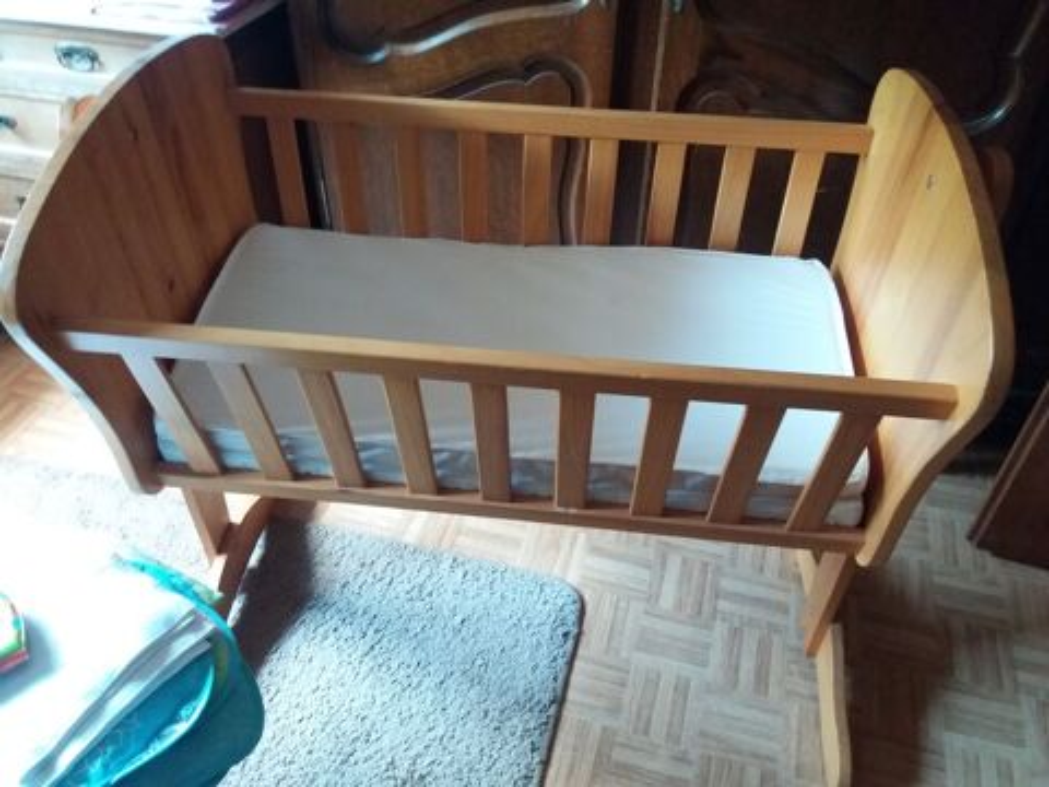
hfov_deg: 63.4
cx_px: 524
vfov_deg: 49.7
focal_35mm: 28
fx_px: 849
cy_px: 394
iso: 320
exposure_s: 1/17
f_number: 1.9
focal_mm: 3.7
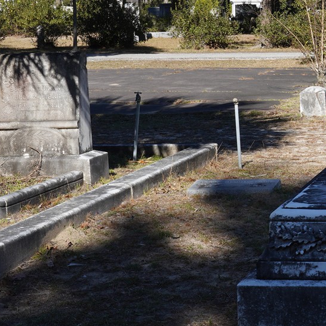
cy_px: 159
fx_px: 1353
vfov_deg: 13.7
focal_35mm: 127
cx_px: 556
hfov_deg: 12.7
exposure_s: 1/100
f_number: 16
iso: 200
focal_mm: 41
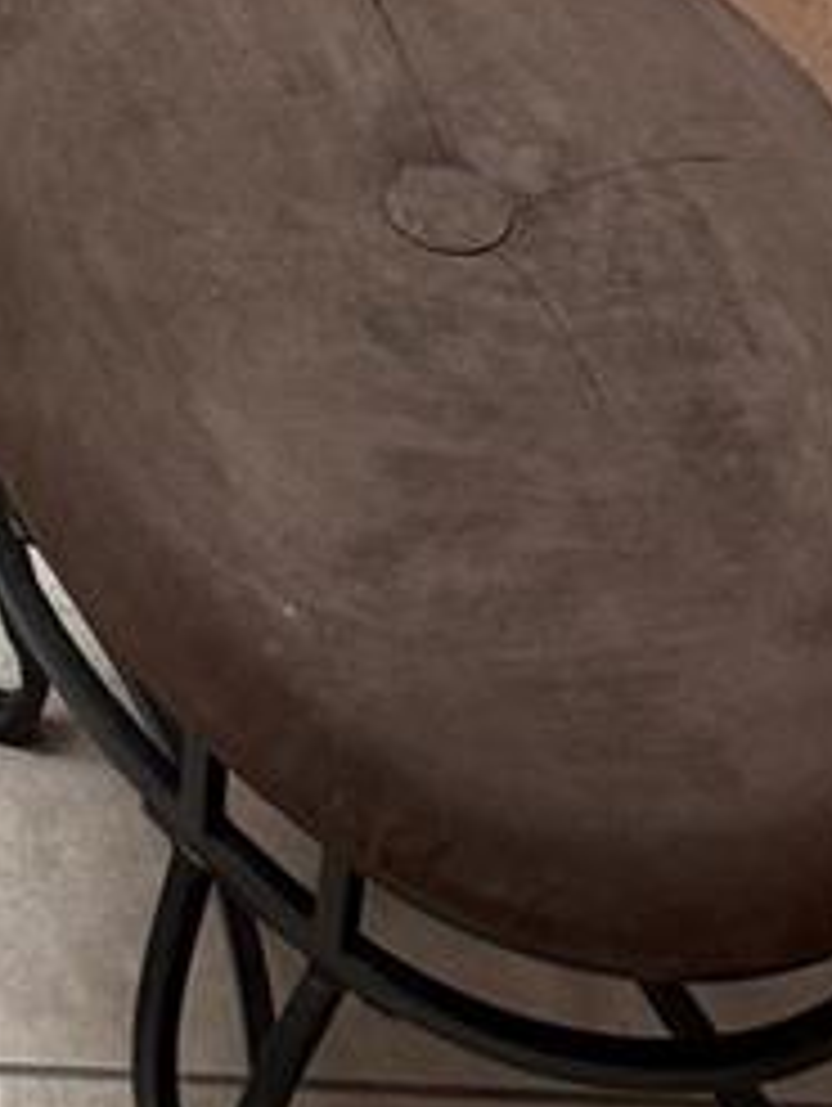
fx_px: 3743
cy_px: -1246
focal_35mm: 117
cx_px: -571
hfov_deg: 11.9
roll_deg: +0.7
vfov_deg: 13.7
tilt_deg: -19.7
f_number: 1.78
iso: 160
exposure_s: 1/120
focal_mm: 6.76
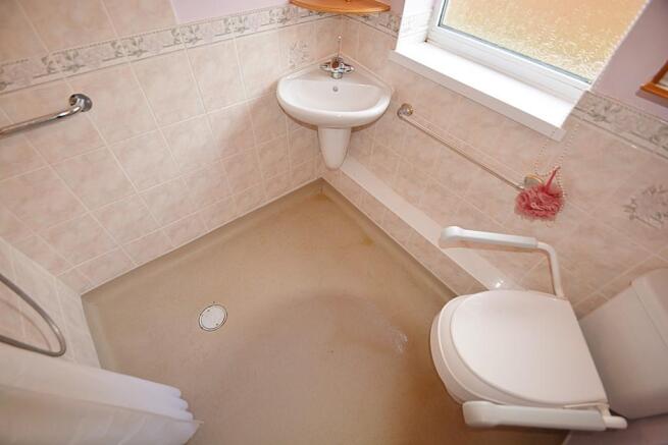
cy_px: 222
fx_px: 278
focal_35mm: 15
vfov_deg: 77.4
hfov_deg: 100.4
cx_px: 334
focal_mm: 10
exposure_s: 1/125
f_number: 3.5
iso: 400
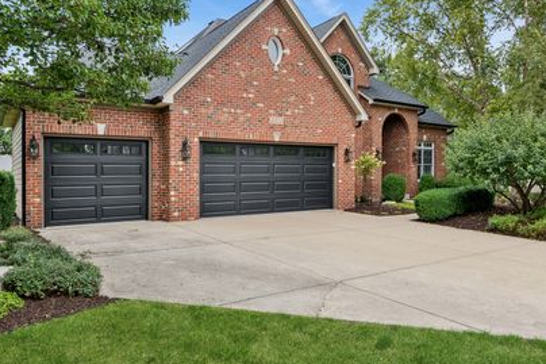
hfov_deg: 69.2
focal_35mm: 26
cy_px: 177
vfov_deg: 49.5
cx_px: 303
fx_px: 394
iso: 250
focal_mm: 14
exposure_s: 1/100
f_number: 8
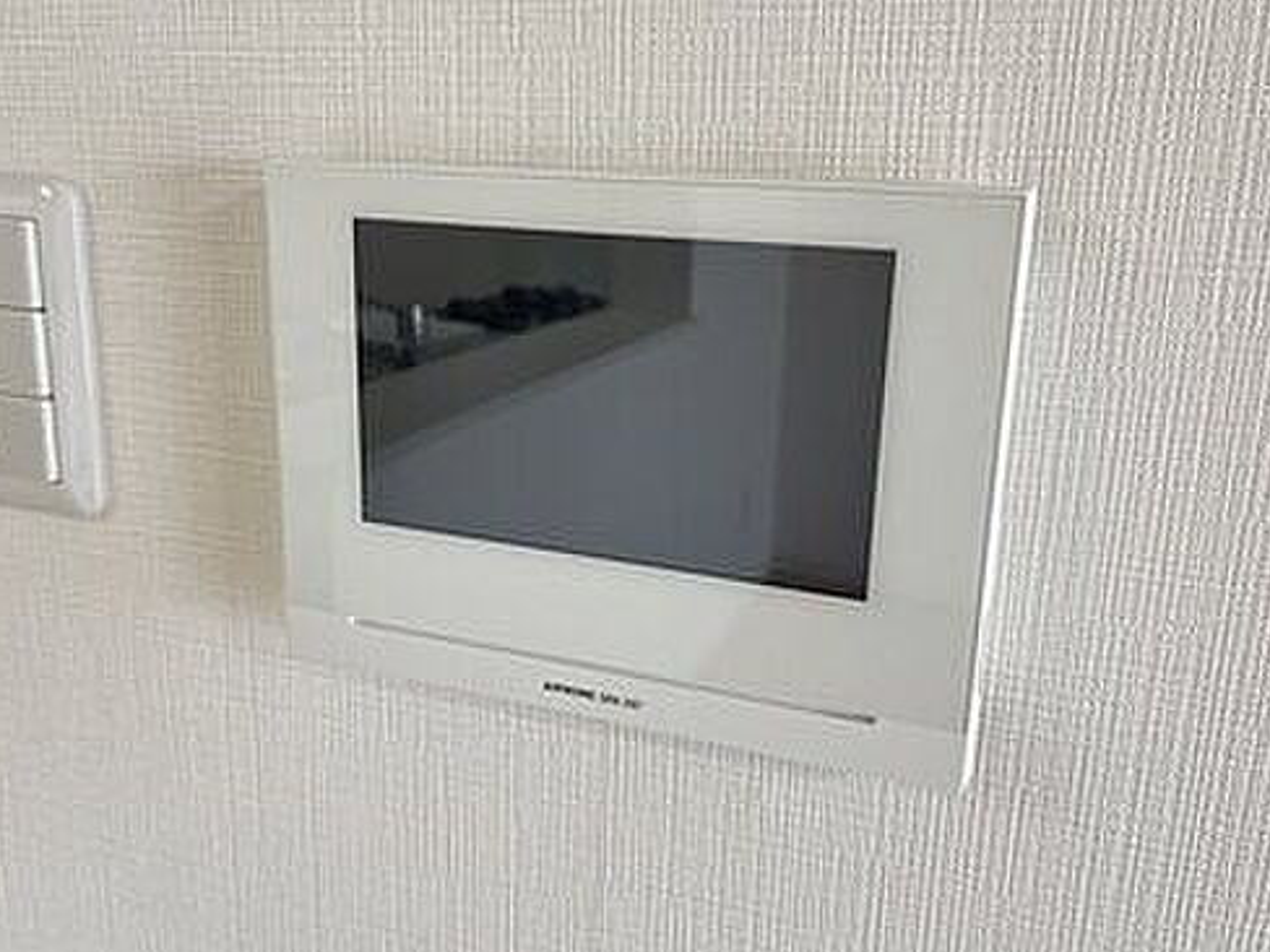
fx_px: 1174
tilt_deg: -16.2
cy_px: 453
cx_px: 604
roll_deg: -1.2
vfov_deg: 44.1
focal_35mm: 32
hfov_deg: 56.8
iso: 125
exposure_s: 1/121
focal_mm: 5.1
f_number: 1.6
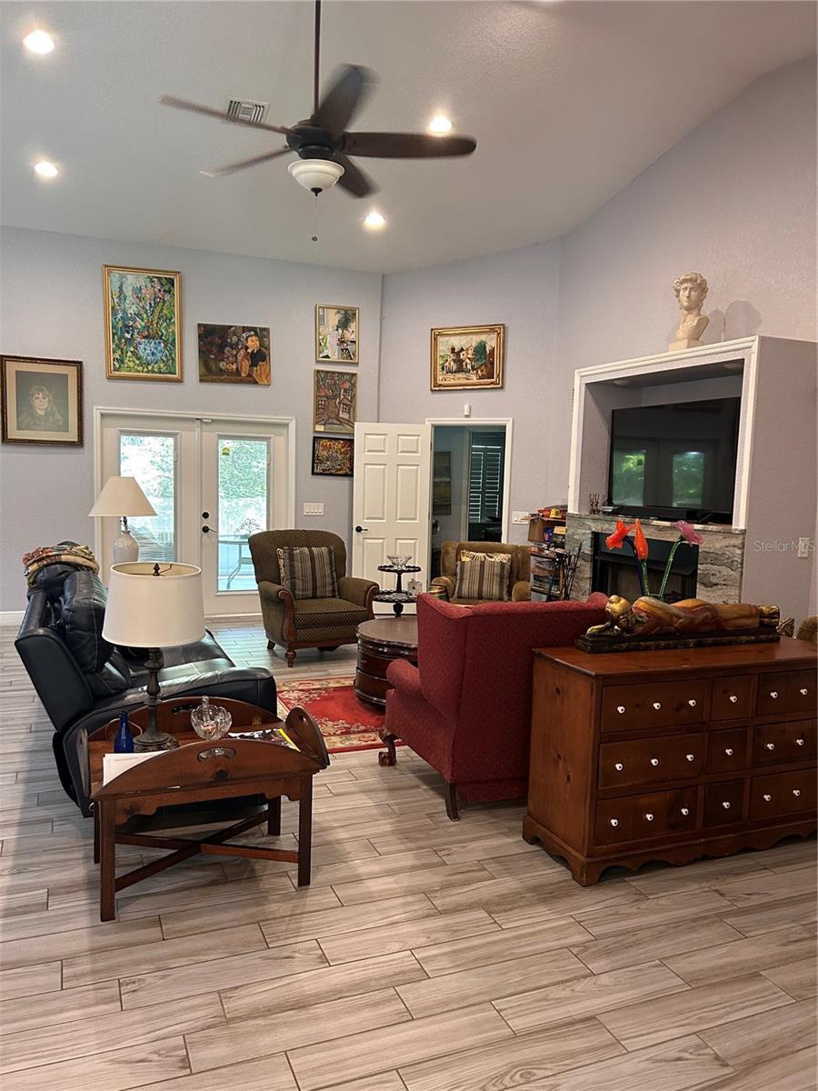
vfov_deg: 67.3
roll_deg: -1.1
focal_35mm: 26
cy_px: 546
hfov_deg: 53.1
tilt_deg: -4.7
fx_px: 819
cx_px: 409
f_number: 1.5
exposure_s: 1/60
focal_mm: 5.7
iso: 250
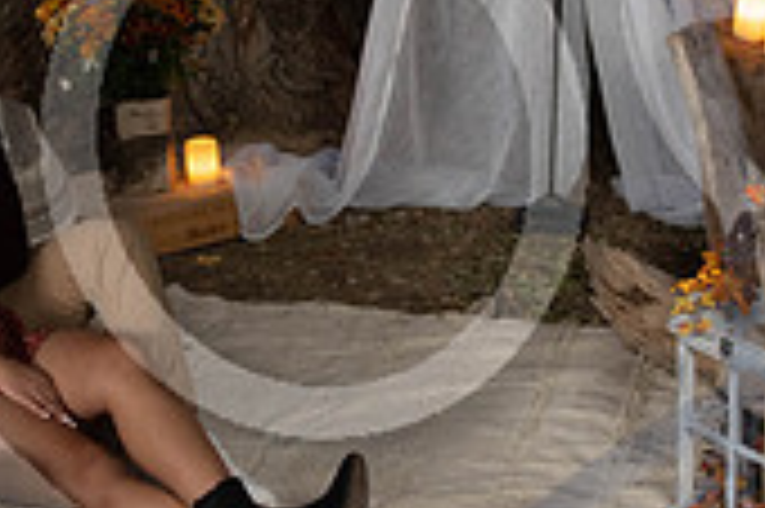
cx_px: 315
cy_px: 178
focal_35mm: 82
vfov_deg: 16.6
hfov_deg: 24.8
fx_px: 1741
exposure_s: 1/60
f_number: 2.8
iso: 640
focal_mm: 24
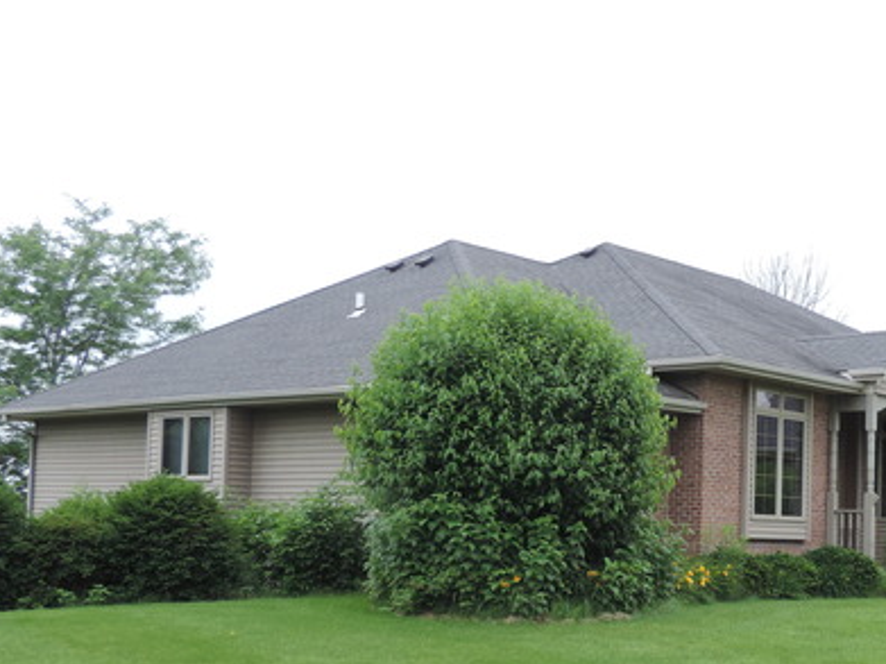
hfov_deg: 34.6
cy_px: 485
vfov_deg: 26.7
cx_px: 687
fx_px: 1382
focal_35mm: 54
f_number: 3.2
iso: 80
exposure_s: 1/60
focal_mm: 5.8
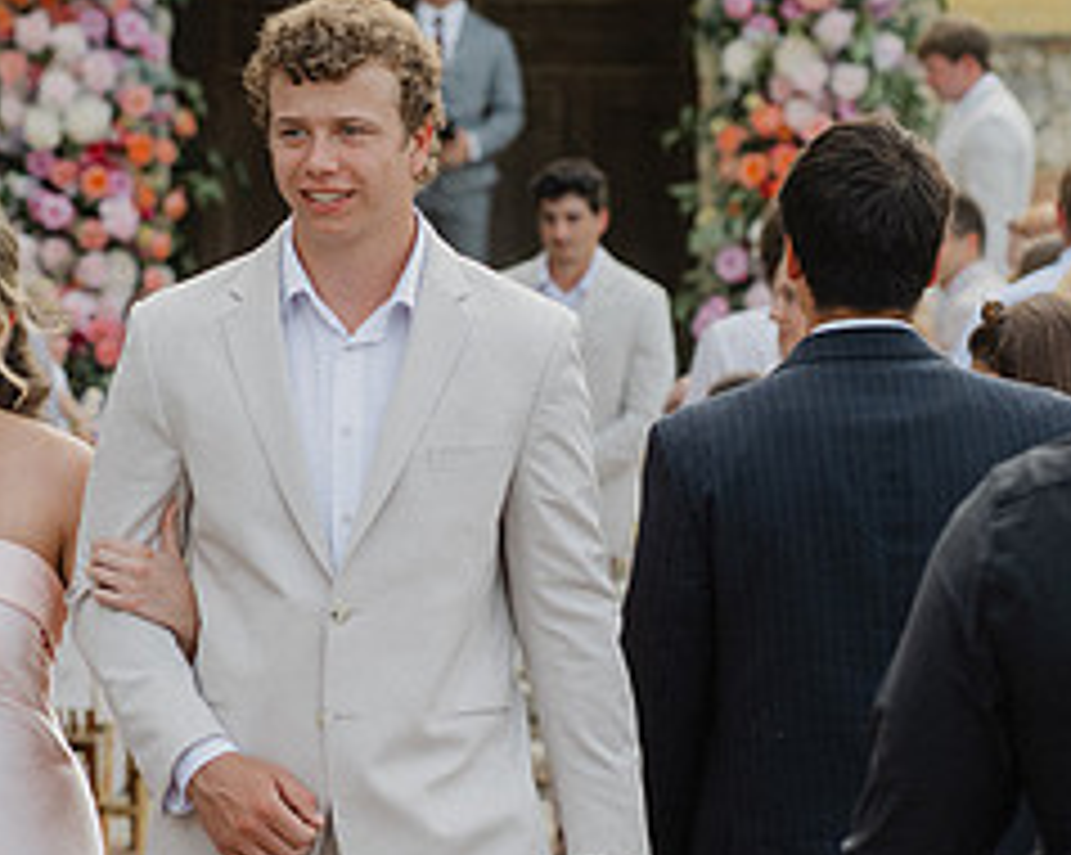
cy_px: 601
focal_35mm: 205
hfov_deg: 9.4
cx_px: 360
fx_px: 6493
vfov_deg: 7.5
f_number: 4.5
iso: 360
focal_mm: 86
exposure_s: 1/1000
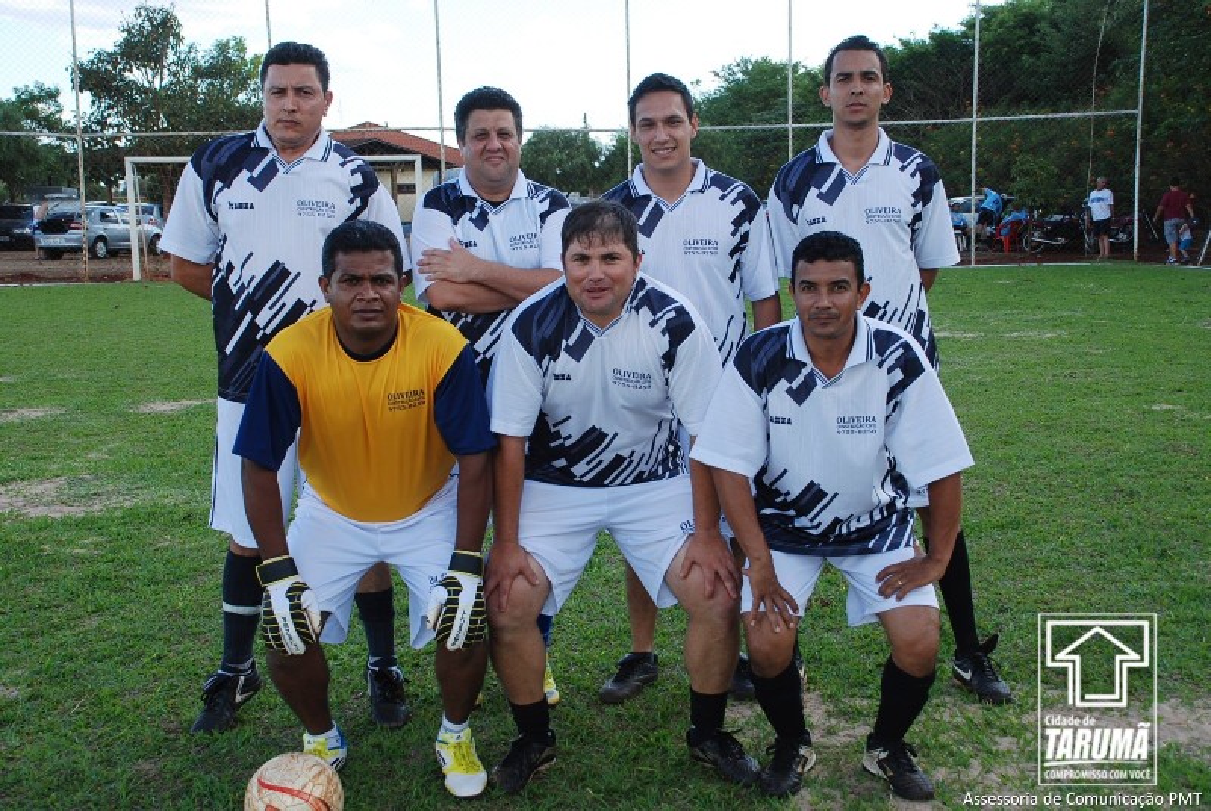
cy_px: 406
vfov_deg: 28.2
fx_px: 1617
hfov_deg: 41.1
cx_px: 606
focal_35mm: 48
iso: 110
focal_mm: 32
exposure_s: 1/125
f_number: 5.6
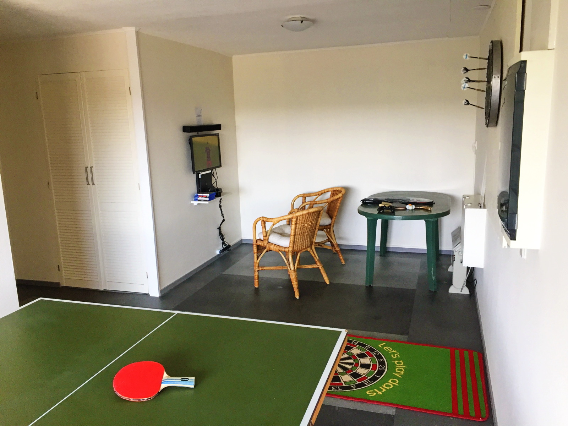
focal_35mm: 29
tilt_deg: -11.2
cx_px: 284
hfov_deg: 61.7
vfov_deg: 48.2
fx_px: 476
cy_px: 213
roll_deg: +1.7
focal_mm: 4.15
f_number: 2.2
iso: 64
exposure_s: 1/33
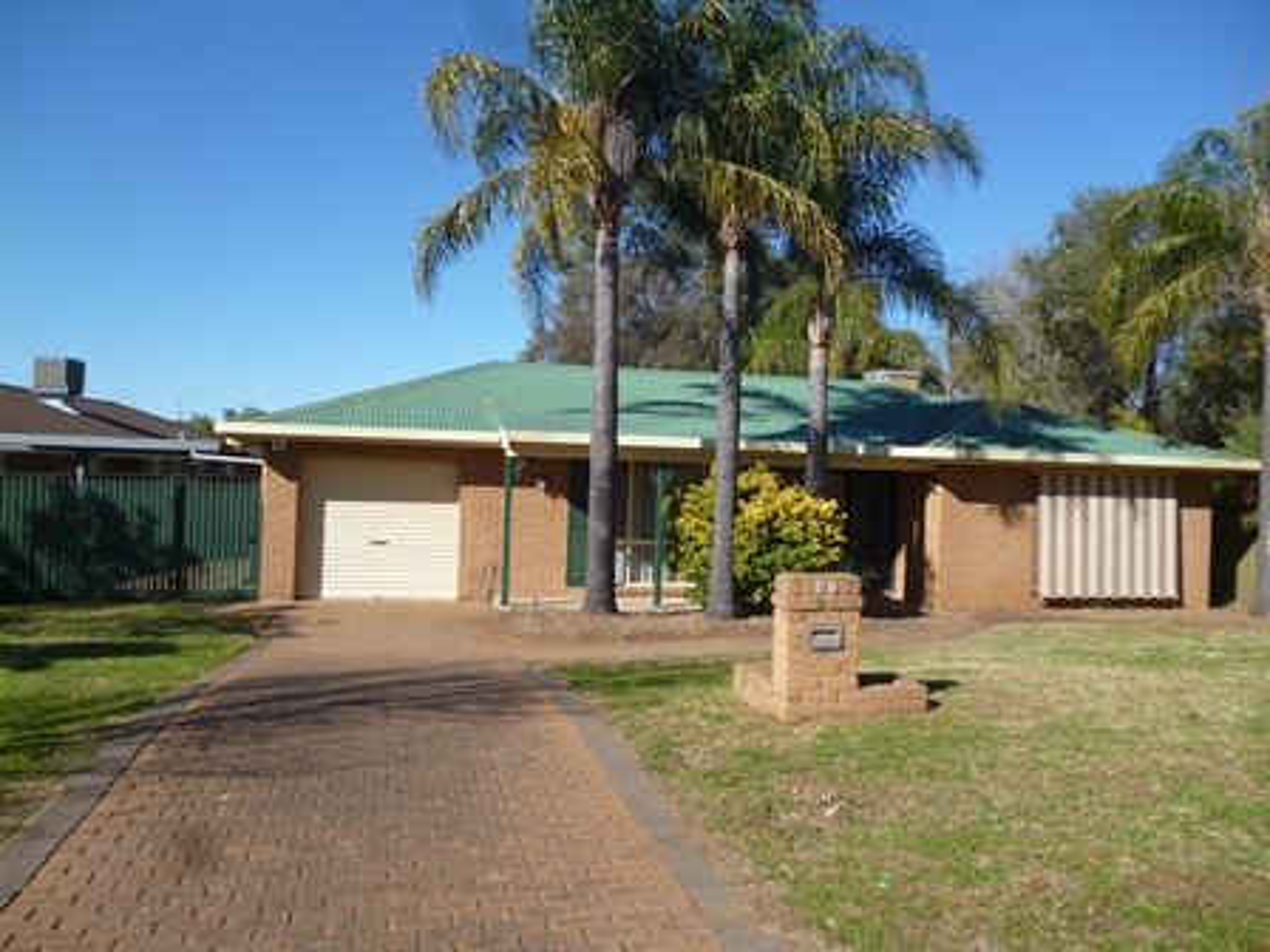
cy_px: 476
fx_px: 1027
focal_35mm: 28
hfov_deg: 63.4
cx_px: 635
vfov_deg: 49.7
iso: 100
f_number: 9
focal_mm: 5
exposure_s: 1/100
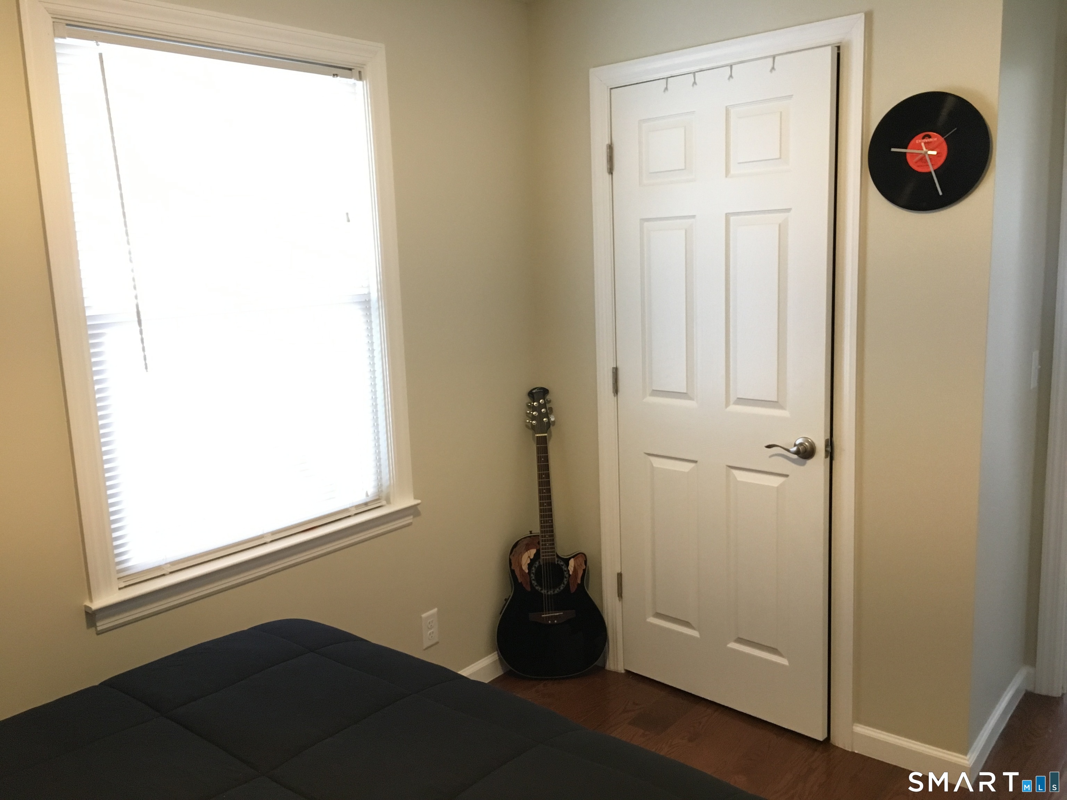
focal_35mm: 29
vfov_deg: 48.2
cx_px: 534
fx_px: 894
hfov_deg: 61.7
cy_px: 400
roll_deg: +1.9
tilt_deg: -9.2
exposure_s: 1/33
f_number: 2.2
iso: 250
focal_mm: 4.15
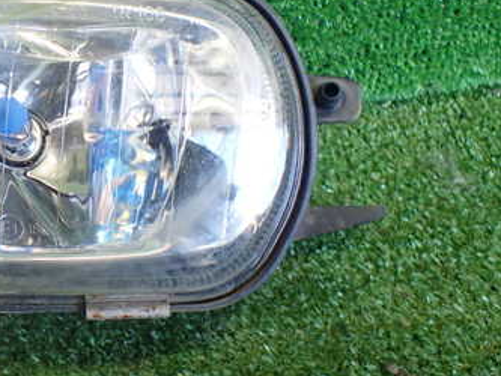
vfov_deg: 27.0
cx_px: 51
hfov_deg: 33.7
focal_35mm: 54
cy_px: 138
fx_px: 782
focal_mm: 5.4
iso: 500
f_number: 2.3
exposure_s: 1/125
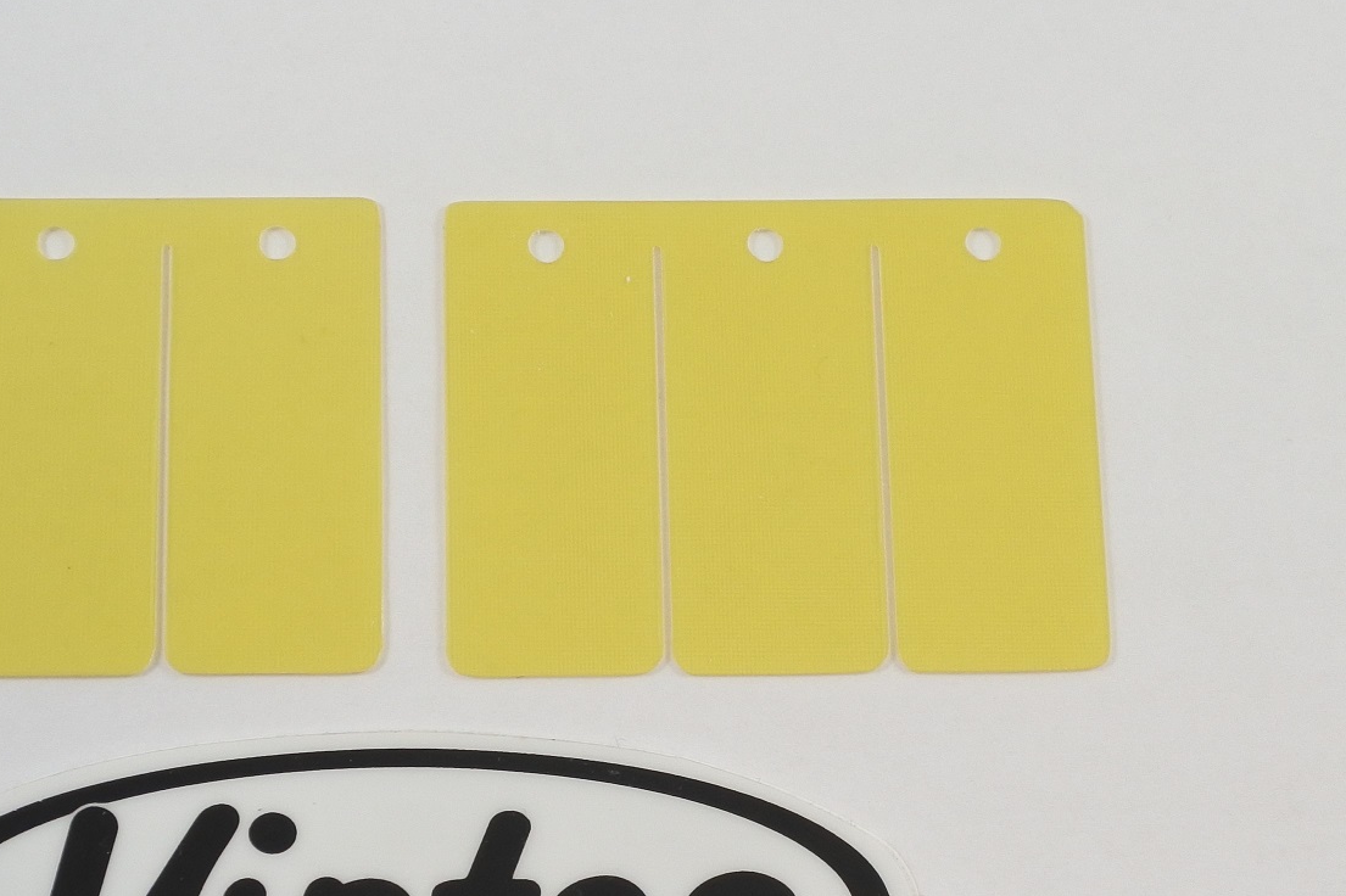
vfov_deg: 23.7
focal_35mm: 57
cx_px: 414
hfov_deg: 34.6
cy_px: 566
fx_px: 2130
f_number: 4
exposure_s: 1/200
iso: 400
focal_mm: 13.7
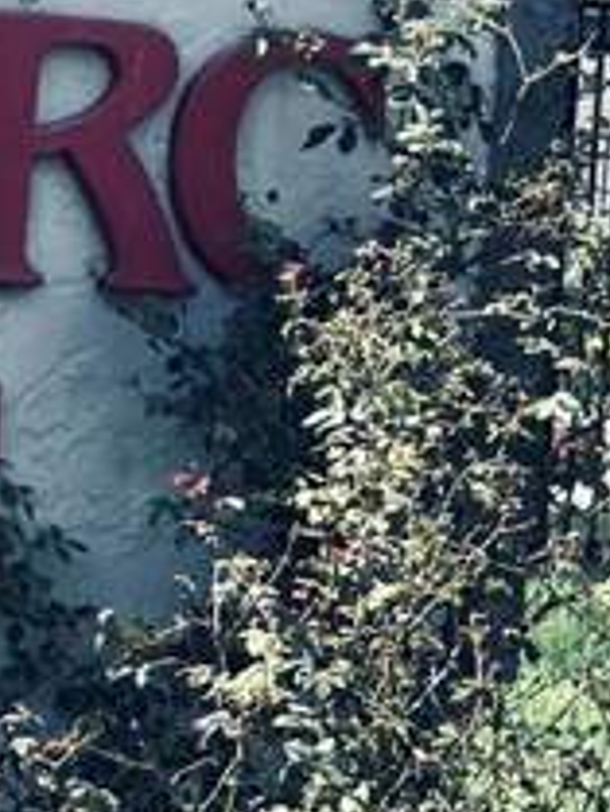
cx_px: -602
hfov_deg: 6.3
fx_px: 5399
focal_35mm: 230
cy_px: 602
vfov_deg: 8.6
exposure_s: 1/1965
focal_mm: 6.76
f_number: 1.78
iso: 100
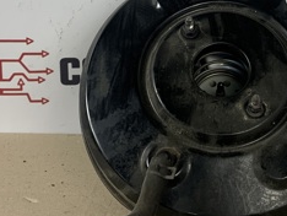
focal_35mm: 71
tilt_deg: -10.1
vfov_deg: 20.0
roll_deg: -0.8
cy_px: -10
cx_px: 200
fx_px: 589
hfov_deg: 27.1
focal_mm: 4.25
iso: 64
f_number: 1.8
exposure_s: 1/121
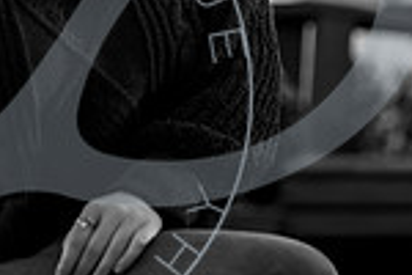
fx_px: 5768
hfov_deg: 4.1
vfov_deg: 2.7
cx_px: 110
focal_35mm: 504
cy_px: -136
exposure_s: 1/800
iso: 100
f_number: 2.8
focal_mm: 130
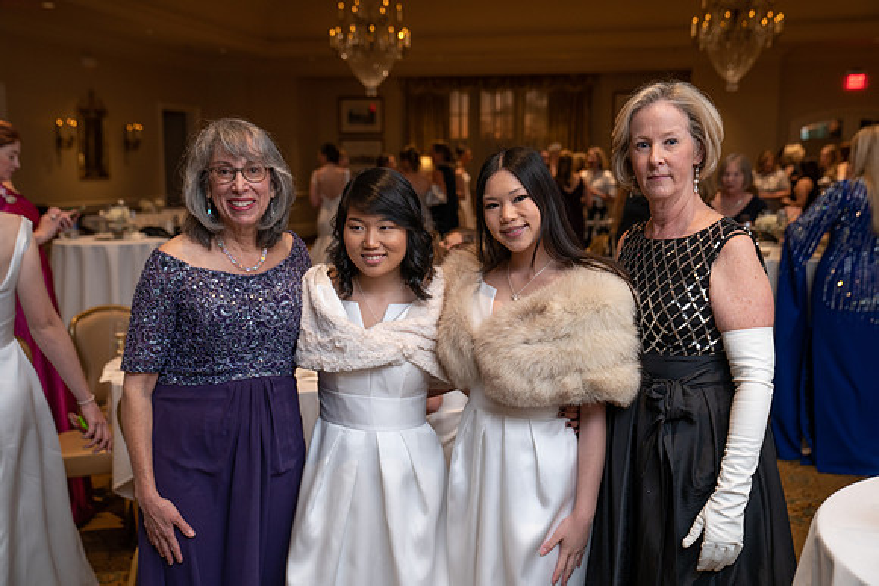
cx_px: 440
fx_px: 952
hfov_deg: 49.5
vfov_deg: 34.2
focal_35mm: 39
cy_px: 293
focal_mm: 39
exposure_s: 1/80
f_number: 3.5
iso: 800
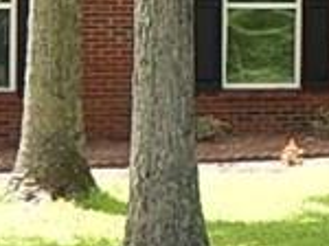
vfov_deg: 5.3
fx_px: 2657
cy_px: -44
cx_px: 689
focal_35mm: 280
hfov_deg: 6.8
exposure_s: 1/200
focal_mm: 7.3
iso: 180
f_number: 4.2
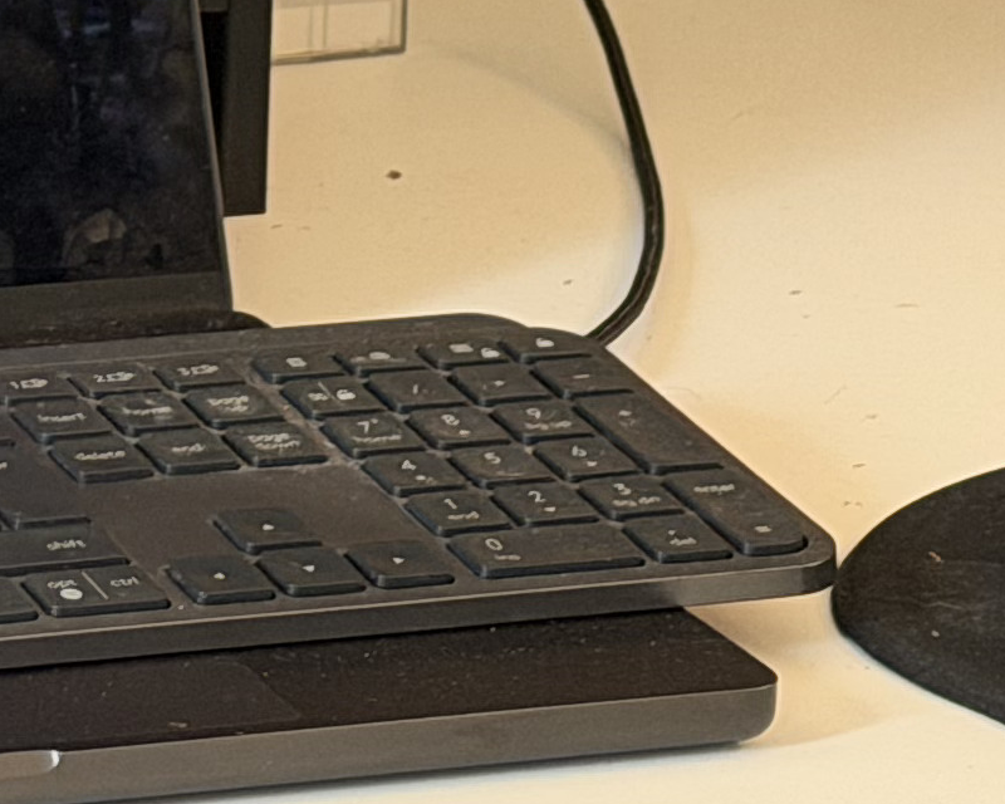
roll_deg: -1.2
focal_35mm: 236
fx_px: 7020
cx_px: -627
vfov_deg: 6.4
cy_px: -585
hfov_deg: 8.0
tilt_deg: -10.7
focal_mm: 6.76
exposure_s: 1/50
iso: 250
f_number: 1.78
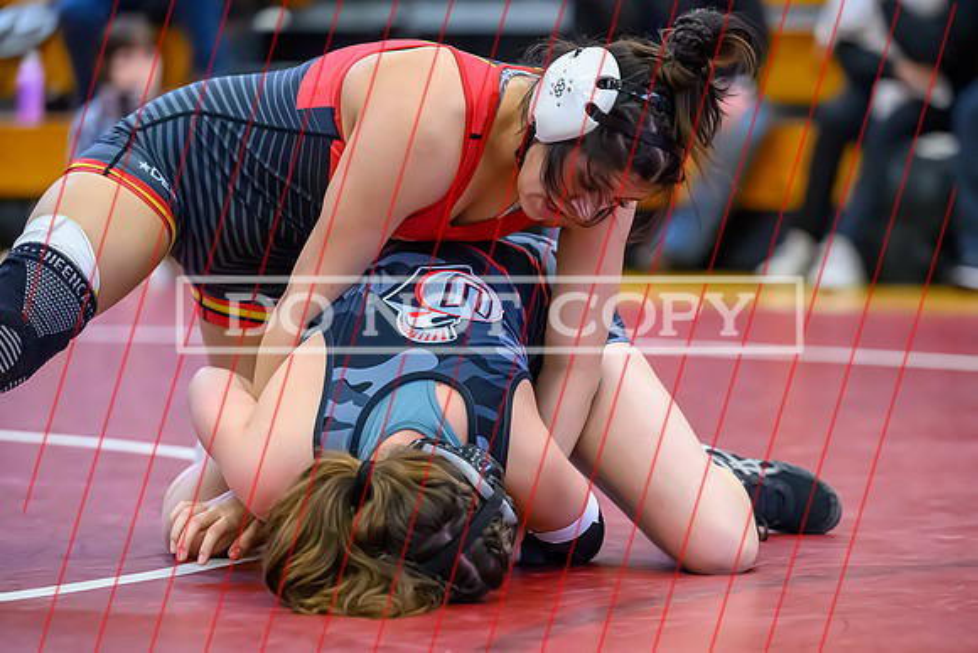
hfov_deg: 12.9
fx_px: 4341
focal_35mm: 160
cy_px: 368
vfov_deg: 8.6
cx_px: 556
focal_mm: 140
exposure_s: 1/640
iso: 10000
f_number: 2.8
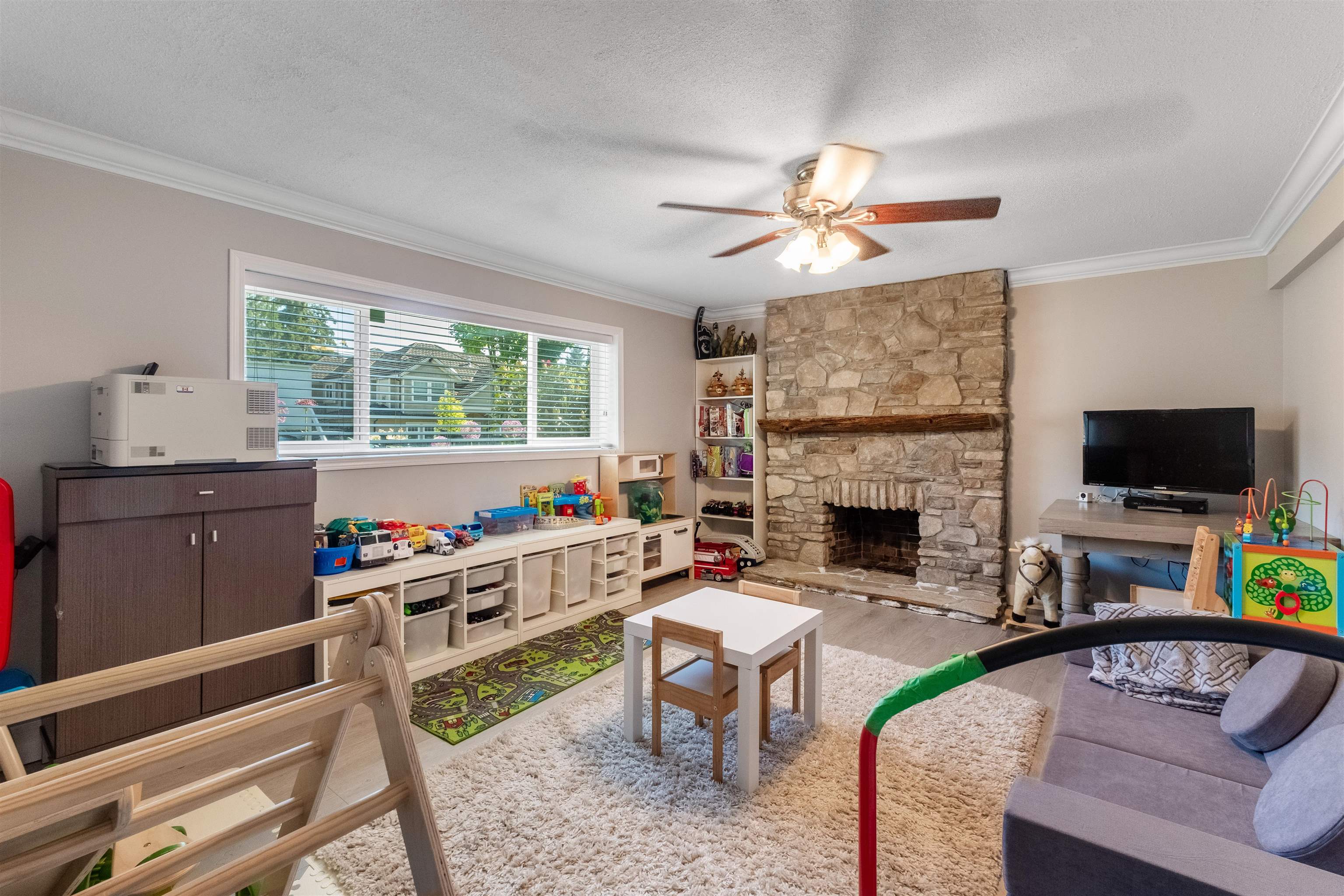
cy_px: 448
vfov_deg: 77.3
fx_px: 560
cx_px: 672
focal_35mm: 15
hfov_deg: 100.4
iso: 1250
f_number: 7.1
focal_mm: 10
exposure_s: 1/250
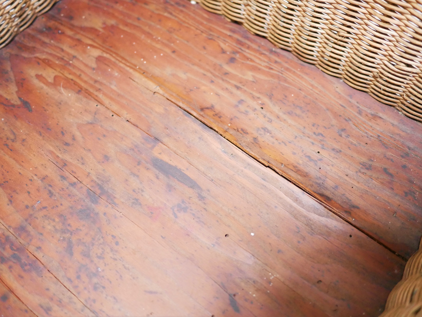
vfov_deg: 36.0
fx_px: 488
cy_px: 158
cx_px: 211
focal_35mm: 40
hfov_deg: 46.8
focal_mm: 20
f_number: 1.7
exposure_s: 1/40
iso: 3200
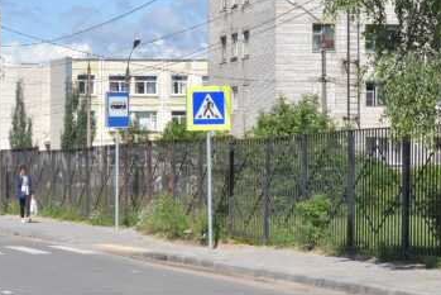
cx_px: 76
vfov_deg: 9.0
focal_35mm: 153
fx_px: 1875
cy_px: 164
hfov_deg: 13.3
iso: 800
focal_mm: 48
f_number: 16
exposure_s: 1/1000
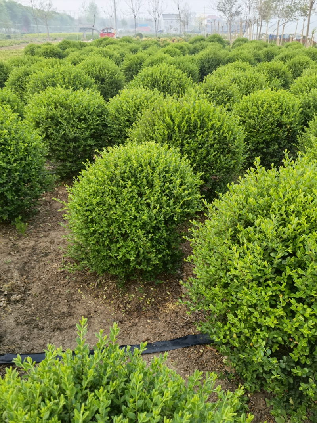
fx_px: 330
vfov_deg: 65.3
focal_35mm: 27
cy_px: 212
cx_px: 158
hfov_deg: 51.3
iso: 100
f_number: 1.9
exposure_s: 1/100
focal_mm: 6.67
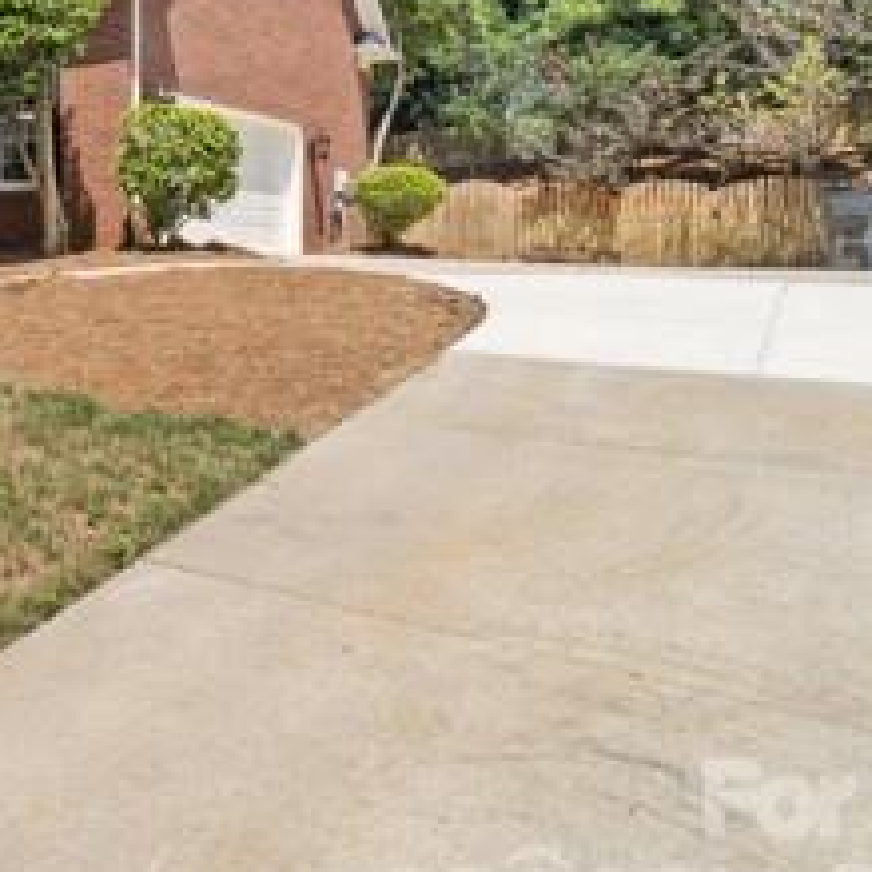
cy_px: 191
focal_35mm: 35
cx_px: -119
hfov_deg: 38.0
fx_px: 997
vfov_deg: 45.2
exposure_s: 1/50
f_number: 7.1
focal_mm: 10
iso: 100
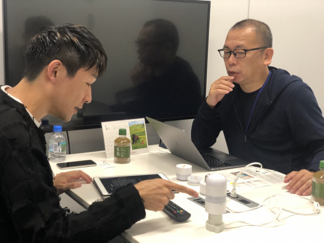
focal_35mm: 52
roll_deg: -0.9
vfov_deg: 28.0
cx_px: 162
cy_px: 122
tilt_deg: -10.6
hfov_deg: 36.8
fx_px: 487
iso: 125
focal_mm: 6
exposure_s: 1/33
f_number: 2.4
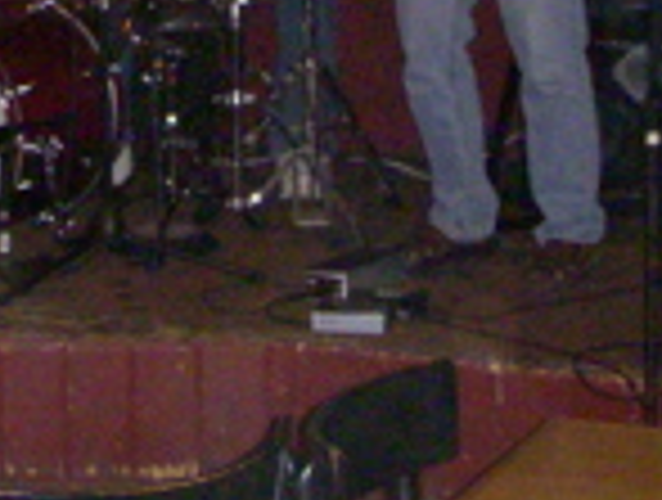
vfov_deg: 10.0
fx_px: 2799
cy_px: -191
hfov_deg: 13.4
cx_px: 81
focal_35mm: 146
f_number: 3.3
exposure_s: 1/250
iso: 800
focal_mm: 6.3
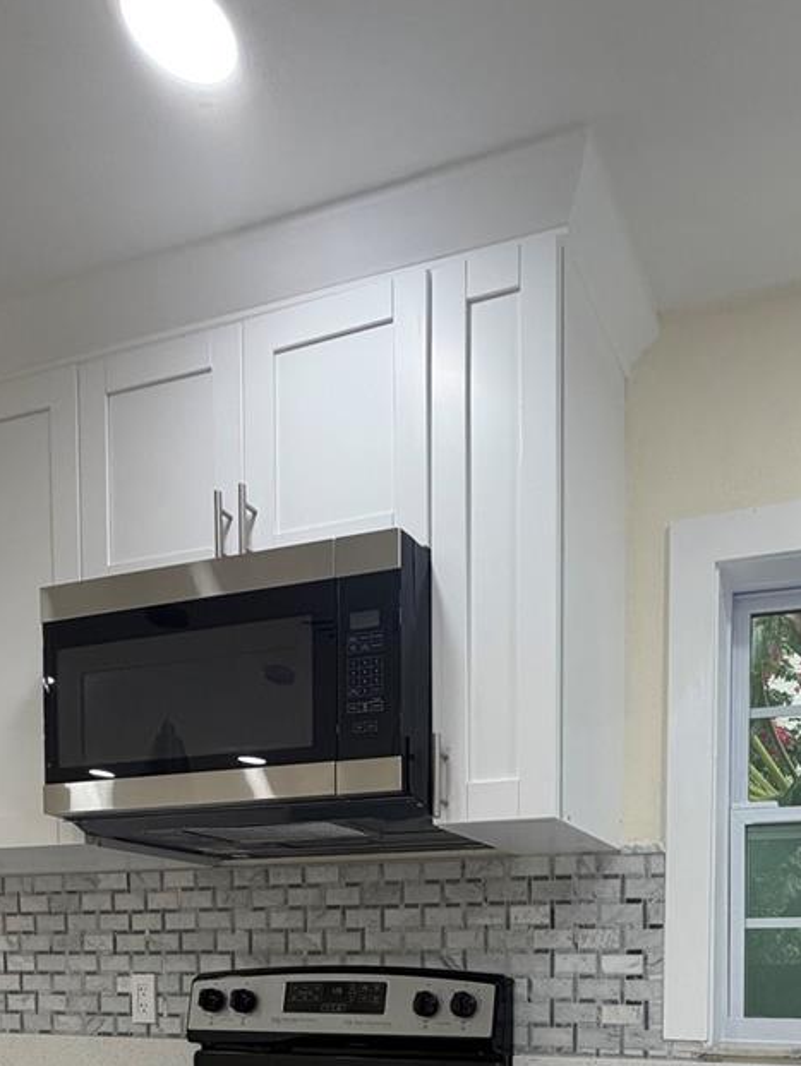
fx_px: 832
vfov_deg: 54.2
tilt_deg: -2.4
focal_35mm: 27
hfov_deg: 48.1
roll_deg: -0.4
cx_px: 655
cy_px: 1015
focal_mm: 2.22
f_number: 2.2
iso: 125
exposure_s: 1/120
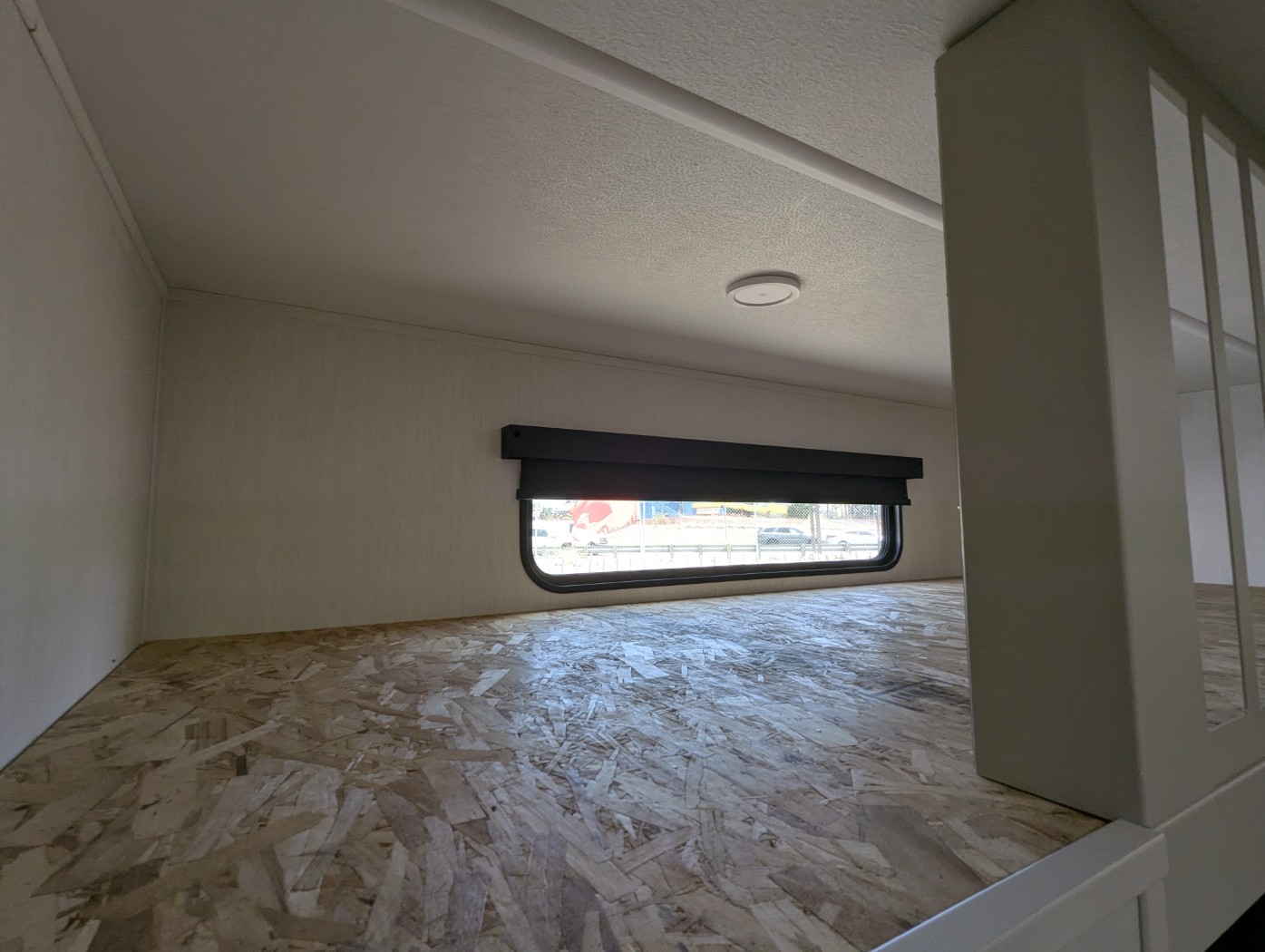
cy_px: 476
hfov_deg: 94.4
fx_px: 585
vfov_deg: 78.2
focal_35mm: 16
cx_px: 632
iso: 91
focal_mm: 2.35
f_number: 2.2
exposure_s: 1/144
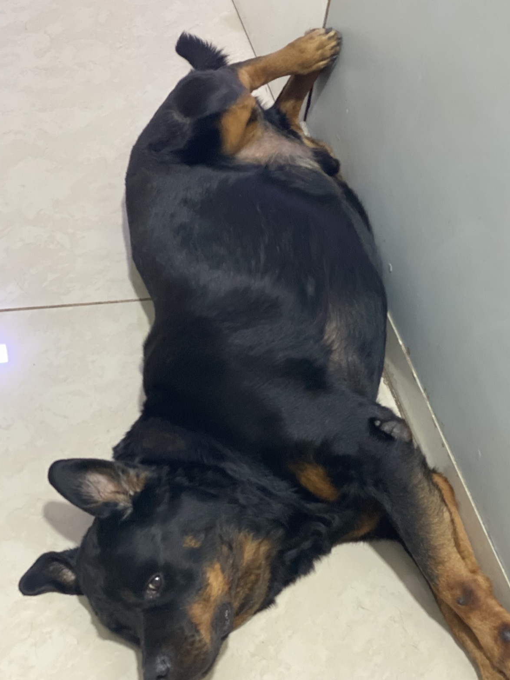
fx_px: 1218
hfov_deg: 23.6
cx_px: 280
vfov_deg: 31.2
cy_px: 363
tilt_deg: -45.6
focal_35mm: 62
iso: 320
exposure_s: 1/25
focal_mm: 6
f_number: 2
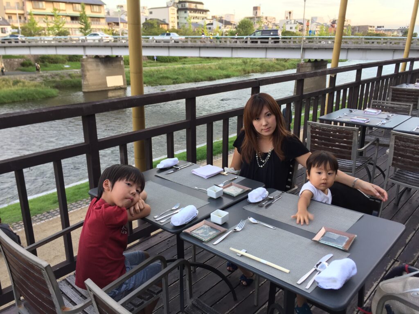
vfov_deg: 48.2
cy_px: 157
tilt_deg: -17.7
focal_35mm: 29
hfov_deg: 61.7
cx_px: 210
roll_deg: -0.7
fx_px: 351
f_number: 2.2
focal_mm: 4.15
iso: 40
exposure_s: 1/40
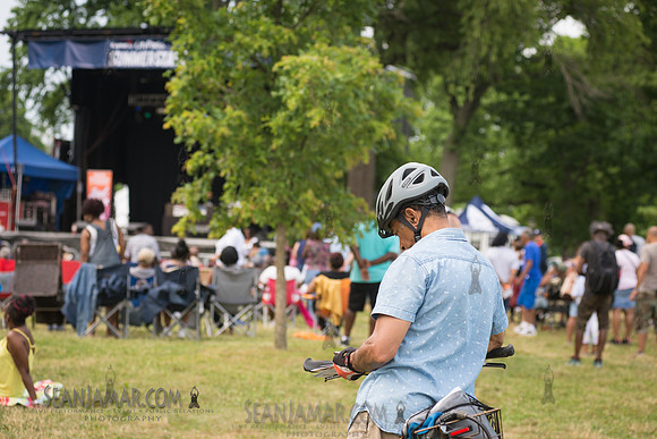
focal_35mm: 80
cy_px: 220
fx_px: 1460
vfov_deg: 17.1
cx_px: 328
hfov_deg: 25.4
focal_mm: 80
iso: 400
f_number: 5
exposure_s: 1/250
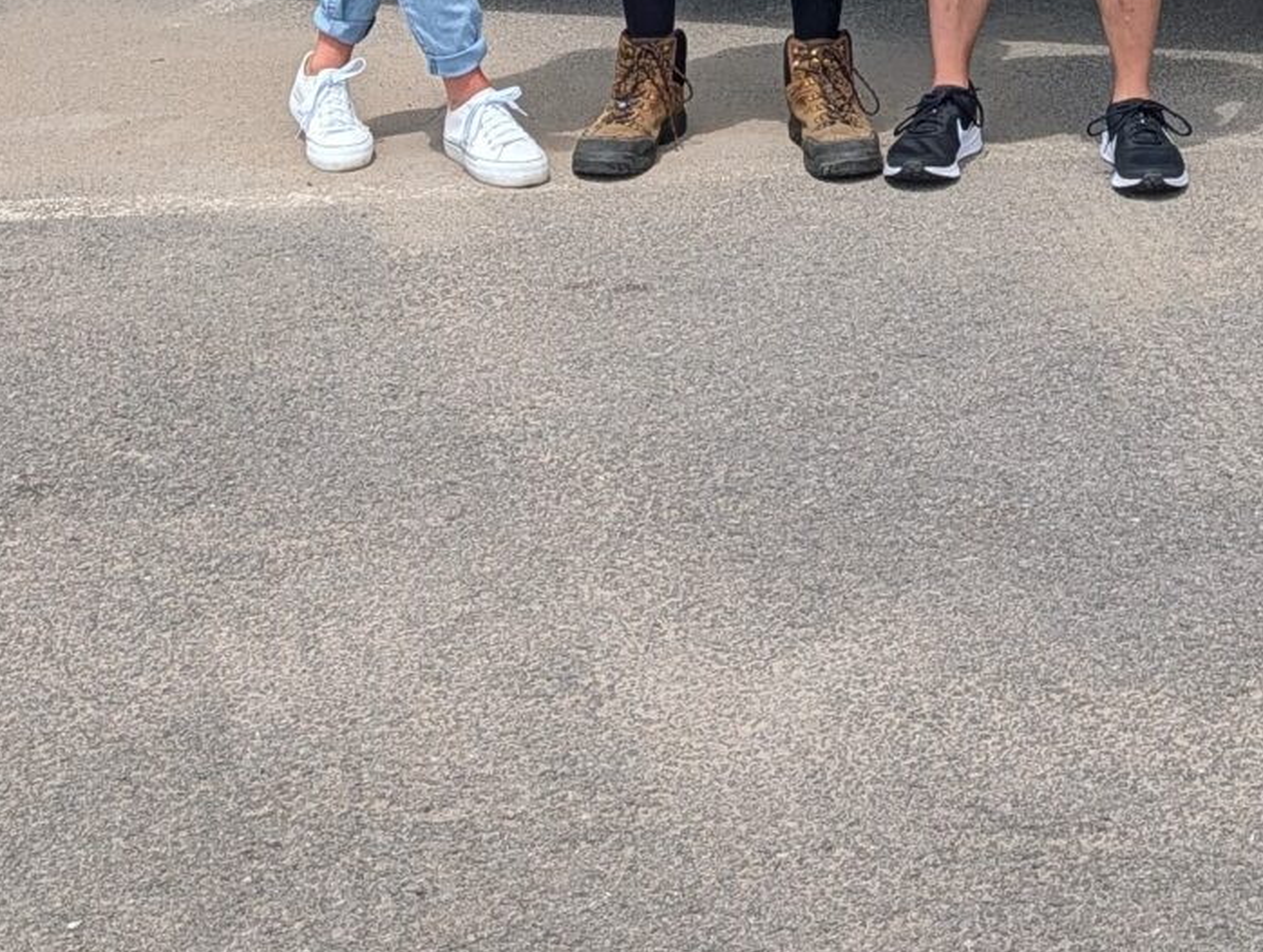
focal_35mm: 88
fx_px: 3216
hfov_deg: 21.3
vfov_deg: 14.7
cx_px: 1323
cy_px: -775
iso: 20
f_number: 1.68
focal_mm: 6.9
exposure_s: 1/15873
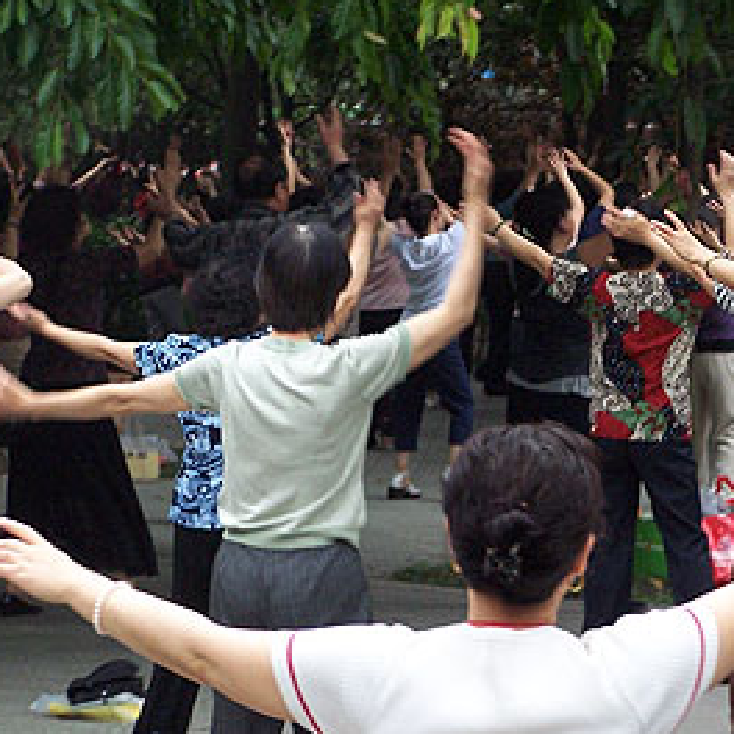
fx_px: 4630
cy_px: 437
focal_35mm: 193
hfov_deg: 9.1
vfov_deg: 9.1
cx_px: 520
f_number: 3.2
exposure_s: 1/60
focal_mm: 21.2
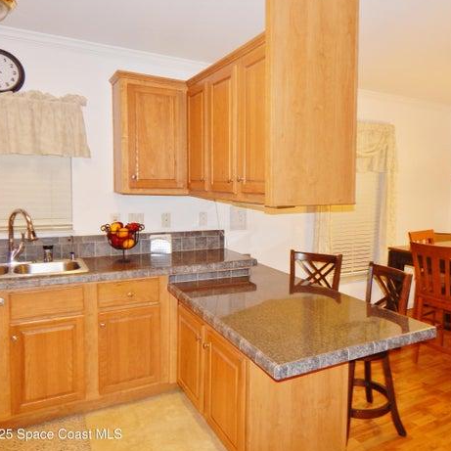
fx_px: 398
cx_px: 286
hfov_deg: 58.2
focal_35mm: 27
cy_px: 221
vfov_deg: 59.1
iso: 200
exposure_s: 1/30
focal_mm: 4
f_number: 3
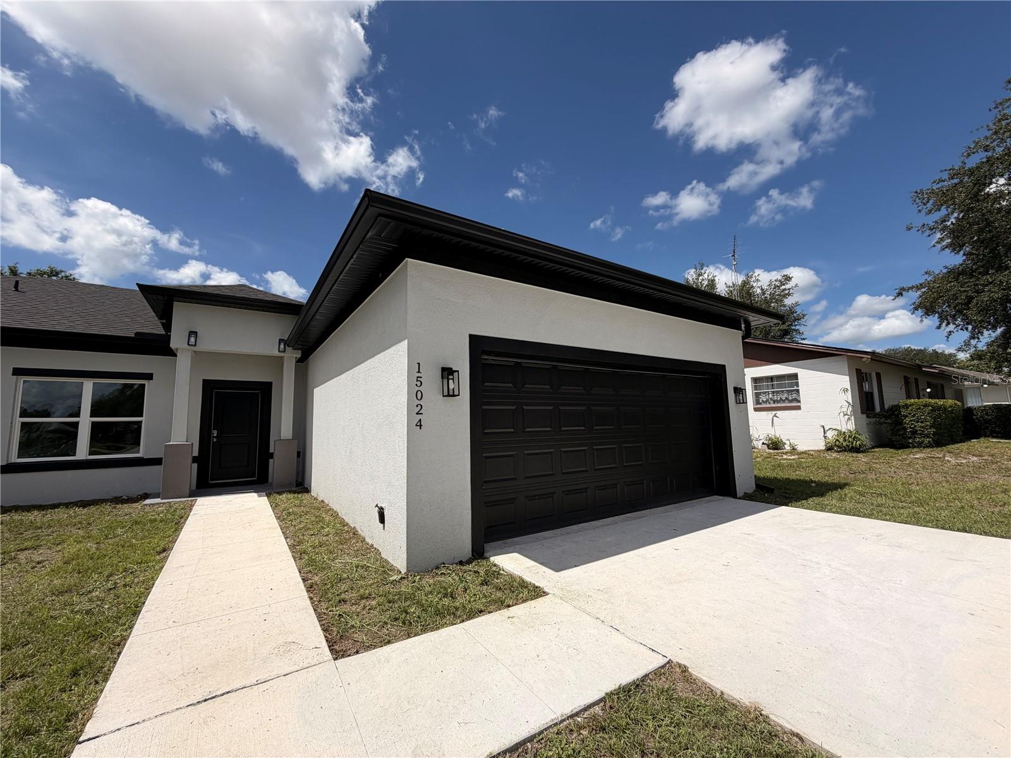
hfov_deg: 102.1
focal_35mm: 14
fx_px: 409
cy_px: 379
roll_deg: +1.1
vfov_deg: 85.7
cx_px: 506
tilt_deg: +6.6
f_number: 2.2
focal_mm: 2.22
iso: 20
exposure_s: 1/1399
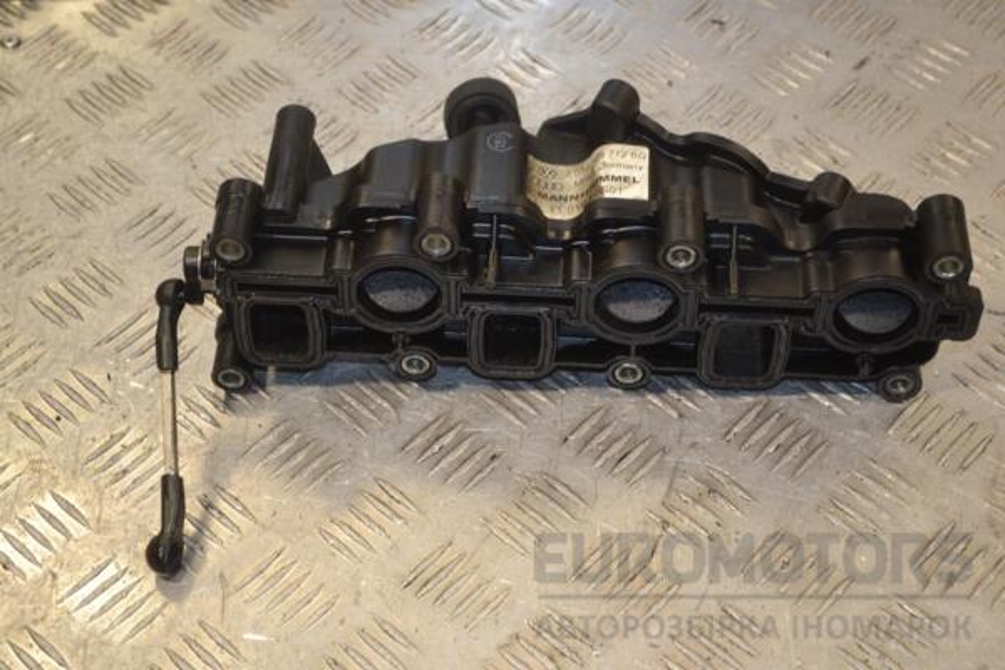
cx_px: 502
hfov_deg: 30.5
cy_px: 335
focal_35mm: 66
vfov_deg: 20.6
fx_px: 1842
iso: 400
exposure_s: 1/125
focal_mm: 44
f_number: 5.3
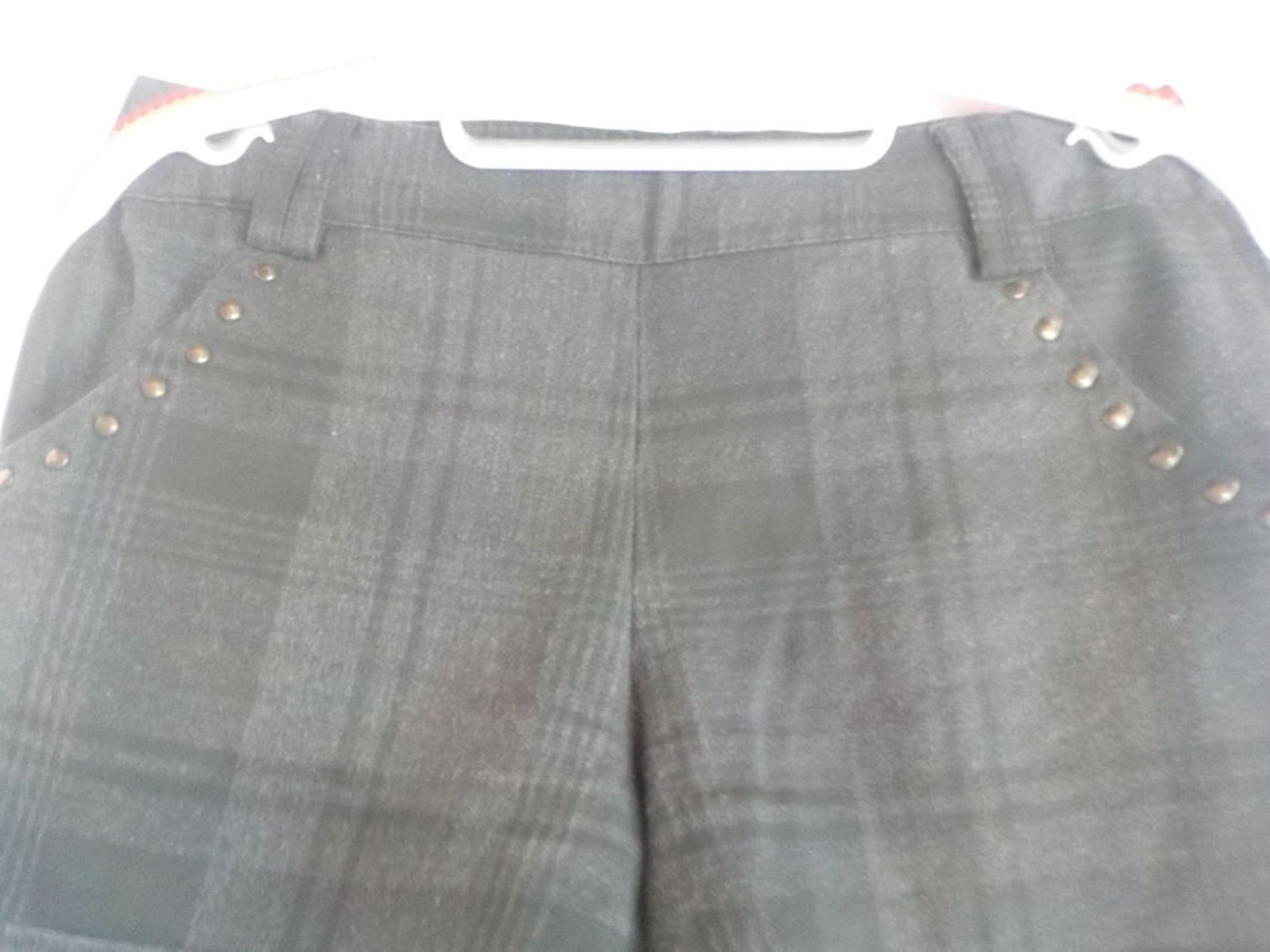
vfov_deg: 46.8
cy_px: 476
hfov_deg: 60.0
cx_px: 635
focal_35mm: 30
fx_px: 1101
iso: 800
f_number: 3.3
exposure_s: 1/2
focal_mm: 4.1
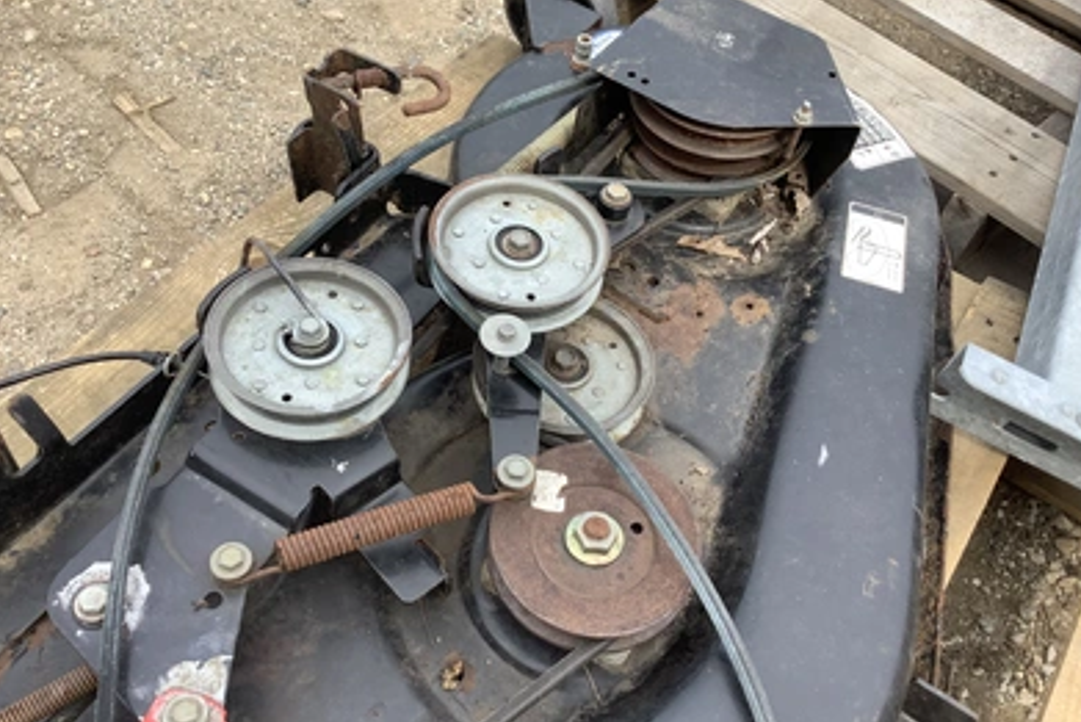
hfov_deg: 57.2
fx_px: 991
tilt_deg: -52.7
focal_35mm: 33
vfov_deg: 40.0
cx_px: 542
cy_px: 346
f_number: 2.4
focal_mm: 3.3
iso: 25
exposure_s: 1/440
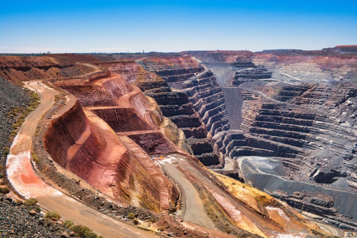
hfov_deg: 50.7
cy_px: 119
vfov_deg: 35.0
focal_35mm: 38
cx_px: 178
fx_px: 377
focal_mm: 25.4
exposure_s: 1/550
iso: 160
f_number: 5.6
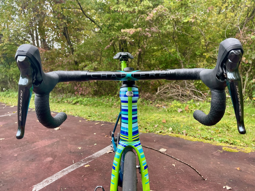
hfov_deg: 67.3
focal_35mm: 26
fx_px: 192
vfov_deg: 53.1
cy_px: 96
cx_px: 128
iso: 125
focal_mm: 5.1
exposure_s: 1/121
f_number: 1.6
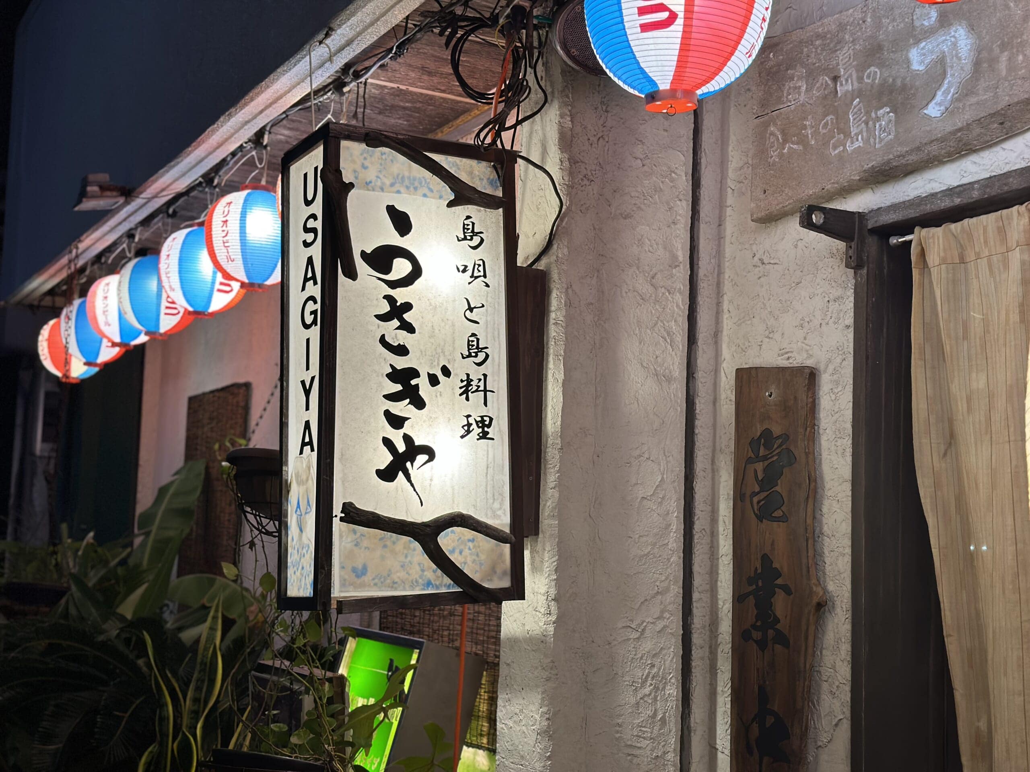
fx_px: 1428
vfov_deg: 30.3
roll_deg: -1.6
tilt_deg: +5.6
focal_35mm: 48
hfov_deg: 39.7
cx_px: 515
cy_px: 386
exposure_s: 1/60
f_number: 1.78
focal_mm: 6.86
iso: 125
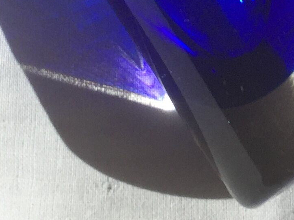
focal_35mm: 131
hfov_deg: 14.9
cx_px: 250
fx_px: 1112
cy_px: -203
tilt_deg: -59.1
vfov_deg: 10.5
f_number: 2.2
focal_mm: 4.15
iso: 32
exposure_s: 1/2639
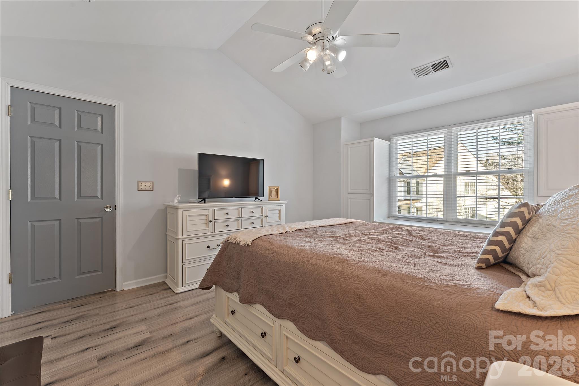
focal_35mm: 15
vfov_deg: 77.7
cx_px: 290
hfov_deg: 100.8
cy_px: 193
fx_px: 240
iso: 100
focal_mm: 14.9
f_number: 10
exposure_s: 2.5
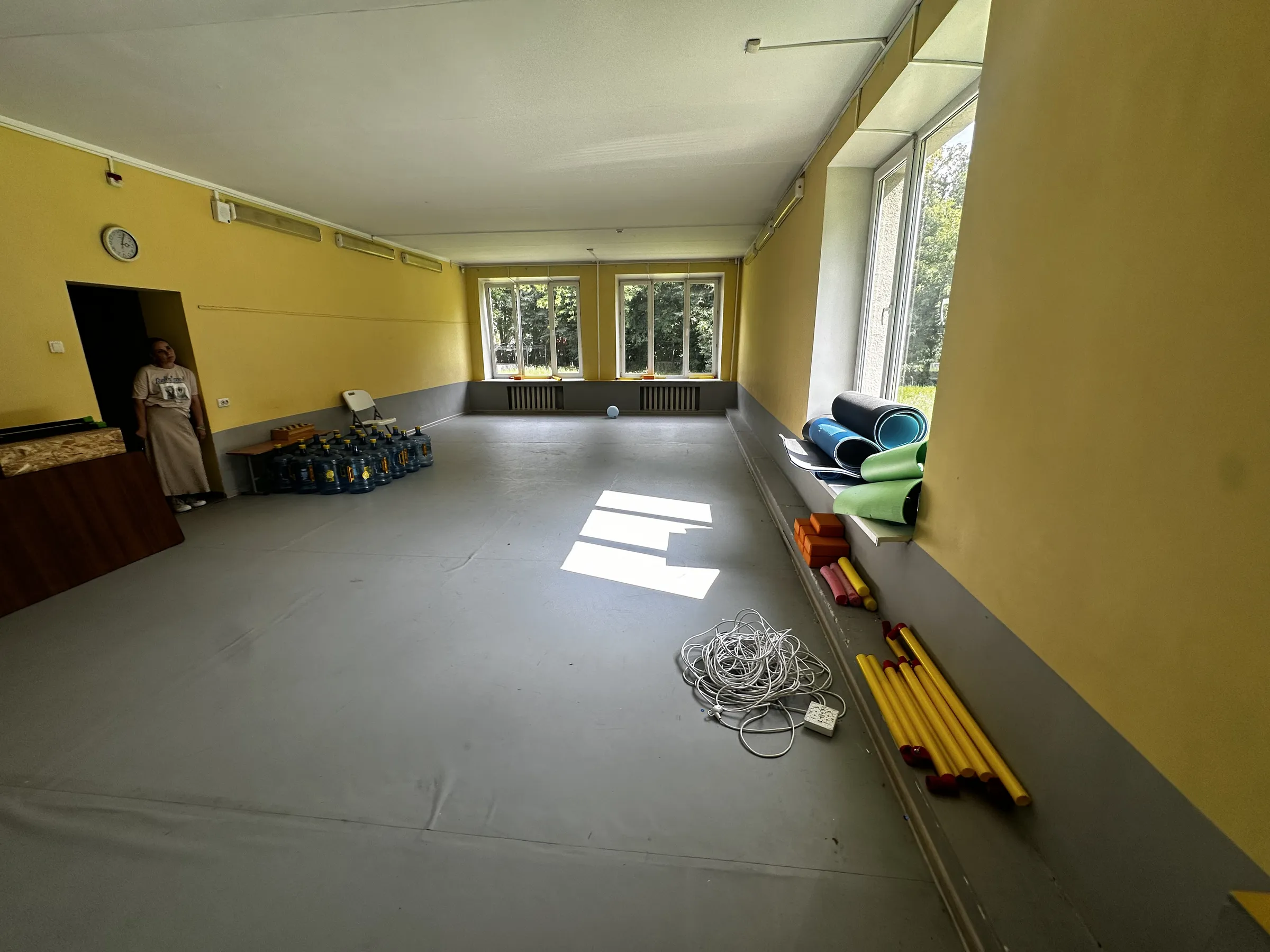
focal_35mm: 14
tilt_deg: -15.1
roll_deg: +1.7
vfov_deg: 85.7
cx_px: 635
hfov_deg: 102.1
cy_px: 476
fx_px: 514
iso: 40
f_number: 2.2
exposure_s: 1/195
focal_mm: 2.22
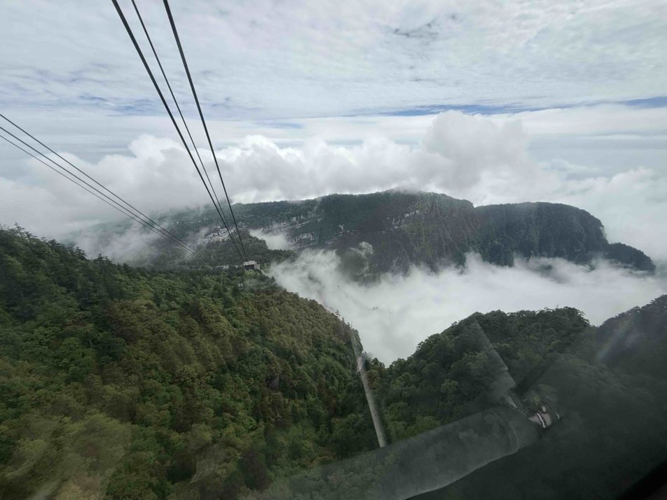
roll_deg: +1.4
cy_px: 245
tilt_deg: -19.9
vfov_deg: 81.7
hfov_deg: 98.1
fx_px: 289
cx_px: 347
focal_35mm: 15
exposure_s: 1/4425
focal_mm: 2.22
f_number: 2.2
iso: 50
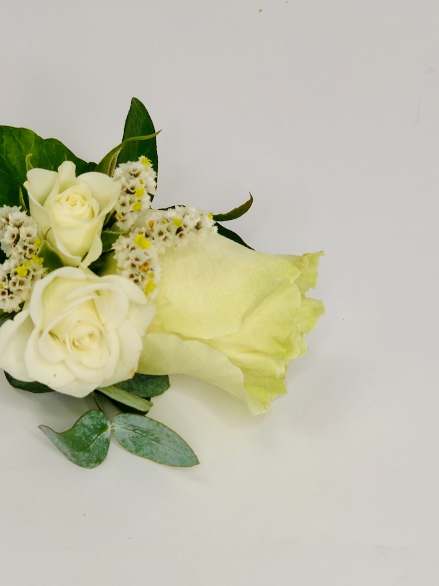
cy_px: 291
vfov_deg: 27.4
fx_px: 1201
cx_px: 114
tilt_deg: -46.0
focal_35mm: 71
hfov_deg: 20.6
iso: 16
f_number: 2.4
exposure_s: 1/100
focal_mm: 6
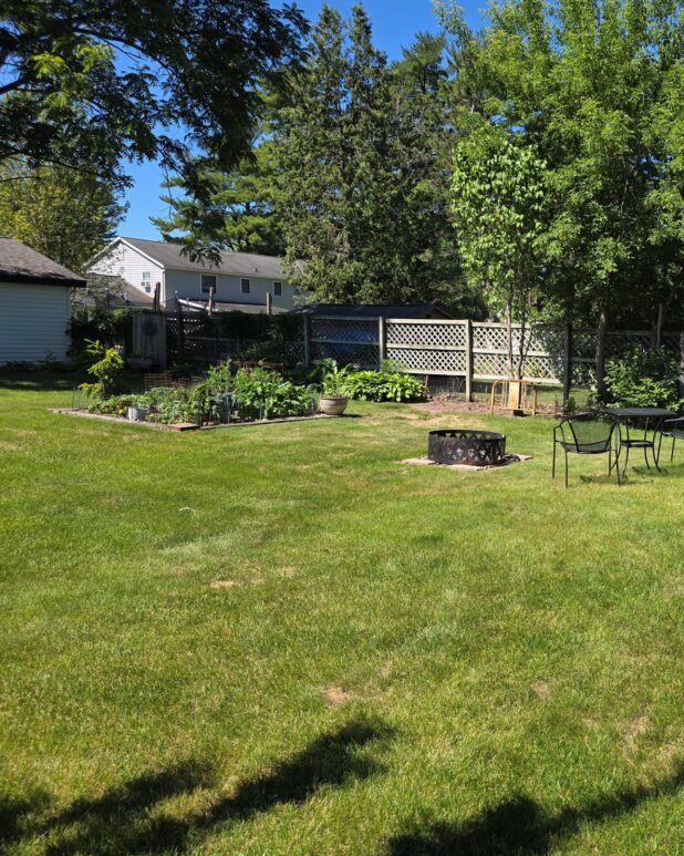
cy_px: 422
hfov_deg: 44.6
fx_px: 785
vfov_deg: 57.2
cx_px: 555
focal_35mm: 31
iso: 80
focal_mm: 6.3
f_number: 1.7
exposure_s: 1/3778
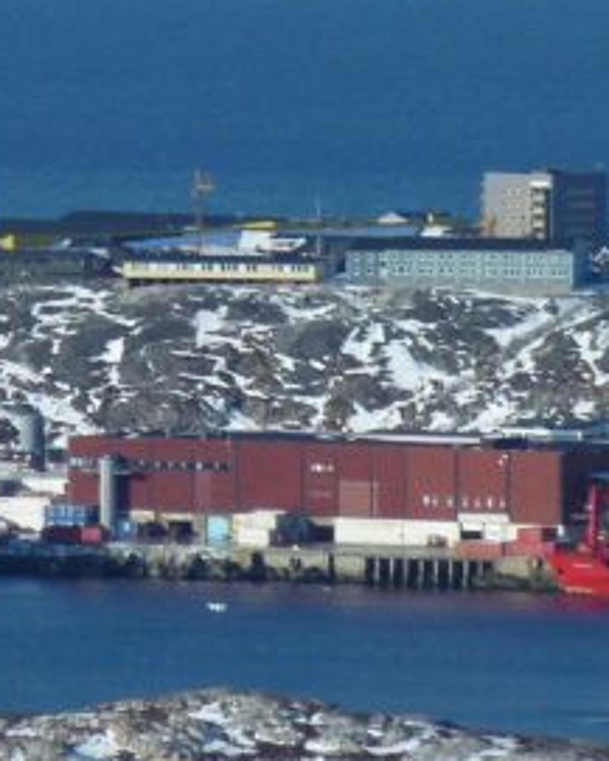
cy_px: 152
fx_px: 19433
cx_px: 188
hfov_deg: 1.8
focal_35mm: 863
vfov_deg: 2.2
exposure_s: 1/1000
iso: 160
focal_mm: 49.2
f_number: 5.6
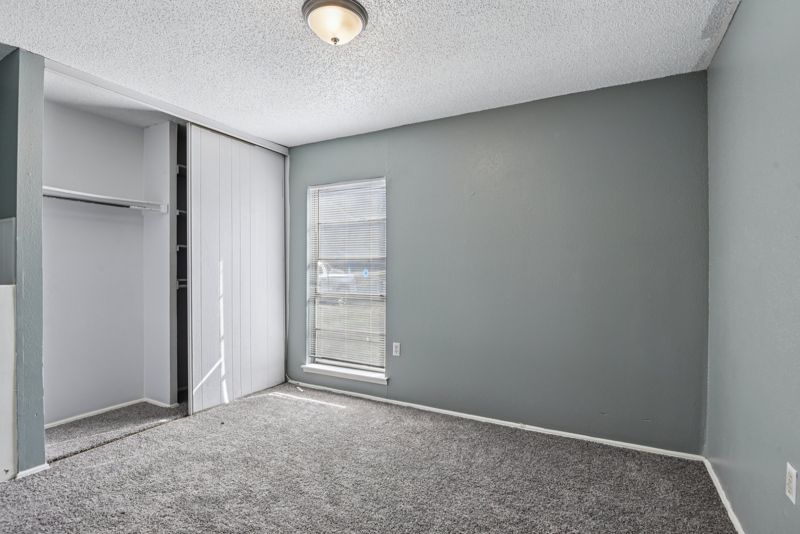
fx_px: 400
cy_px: 267
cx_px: 400
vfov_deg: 67.4
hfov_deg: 90.0
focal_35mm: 18
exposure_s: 1/40
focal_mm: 18
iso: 400
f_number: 8
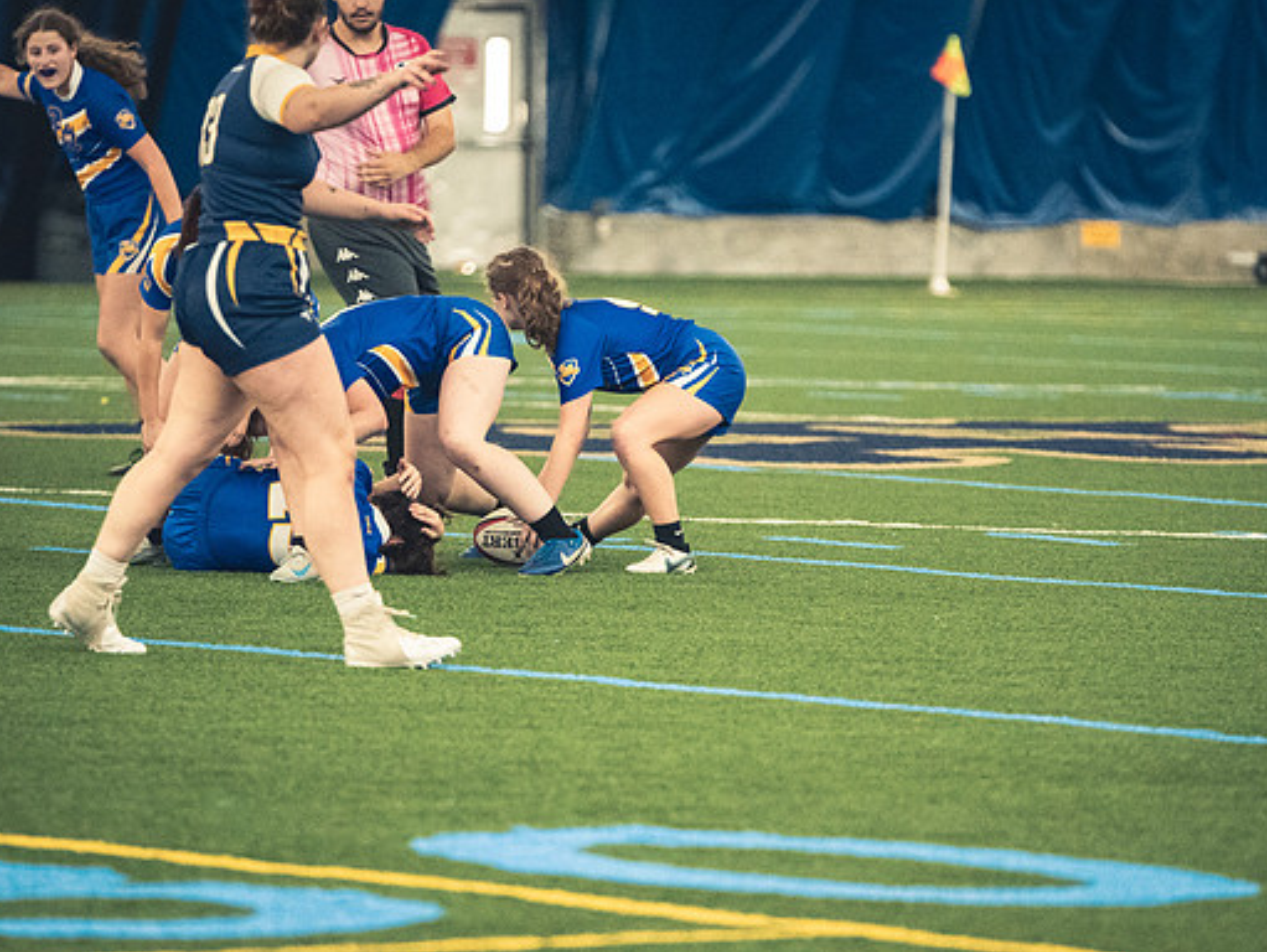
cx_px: 662
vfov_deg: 4.6
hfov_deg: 6.1
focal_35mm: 327
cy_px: 476
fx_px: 11977
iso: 12800
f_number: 2.8
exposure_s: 1/500
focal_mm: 200
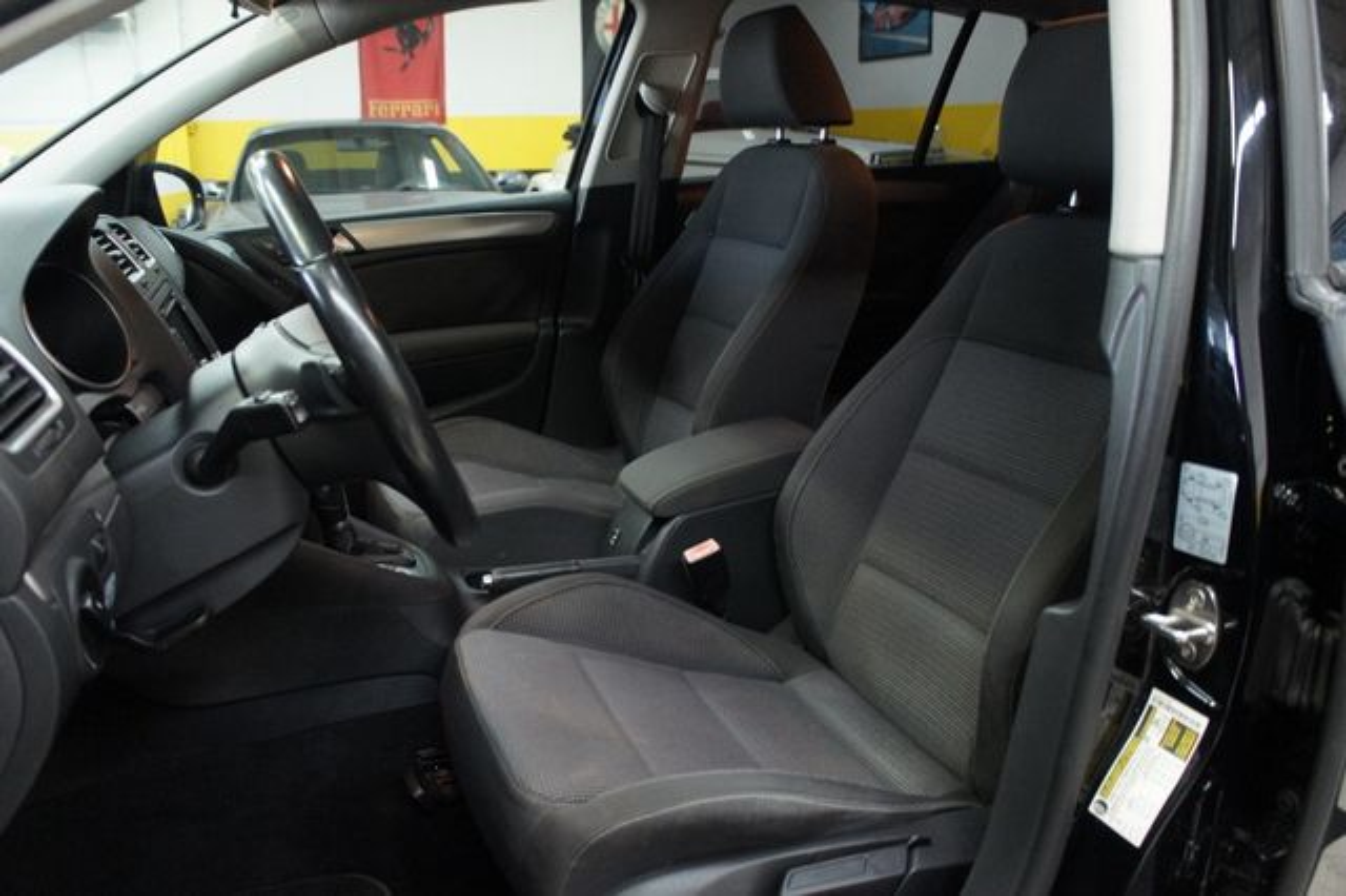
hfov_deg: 67.4
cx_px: 673
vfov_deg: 47.9
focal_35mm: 27
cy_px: 448
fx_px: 1009
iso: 1600
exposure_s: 1/30
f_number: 3.5
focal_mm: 18
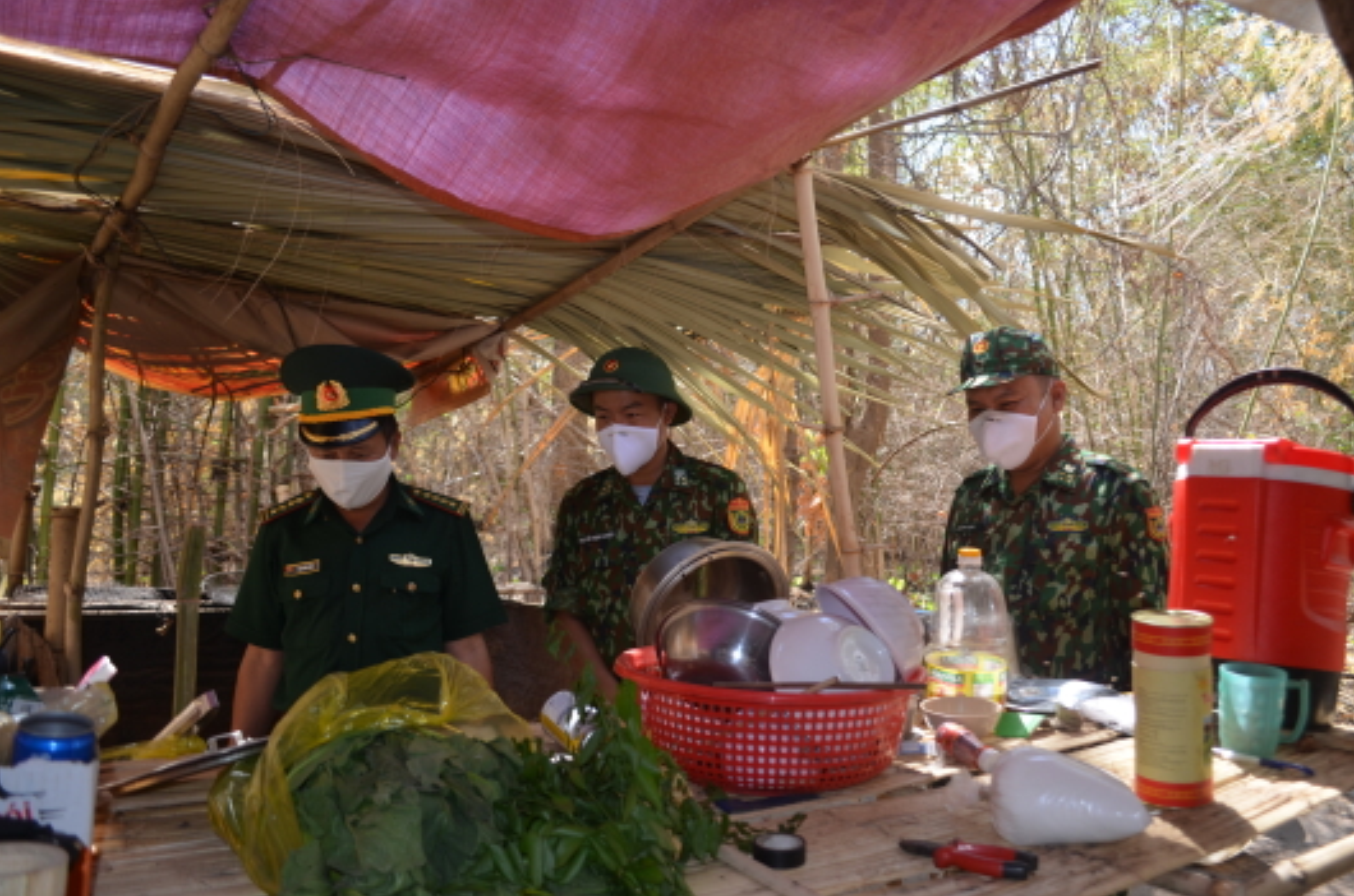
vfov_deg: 46.2
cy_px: 462
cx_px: 674
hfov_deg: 65.6
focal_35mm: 28
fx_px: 1051
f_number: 3.5
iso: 110
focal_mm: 18
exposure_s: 1/200
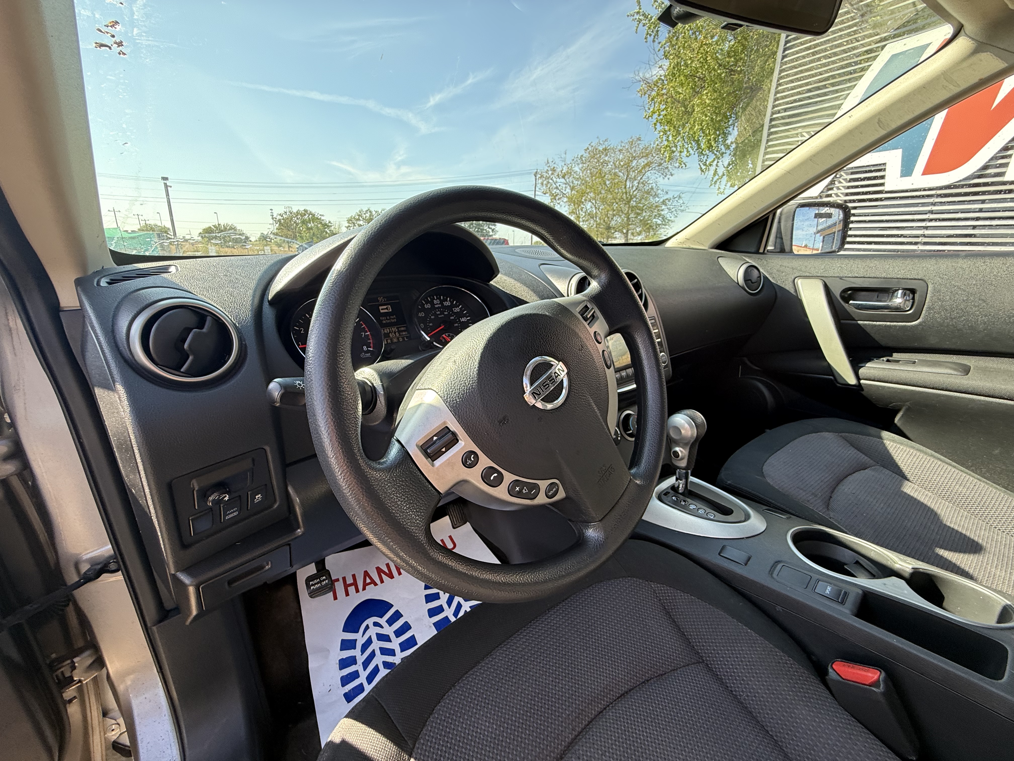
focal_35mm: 14
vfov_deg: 85.7
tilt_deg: -17.5
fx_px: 410
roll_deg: -1.6
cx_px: 507
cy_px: 380
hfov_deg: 102.1
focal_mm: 2.22
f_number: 2.2
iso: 64
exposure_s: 1/148
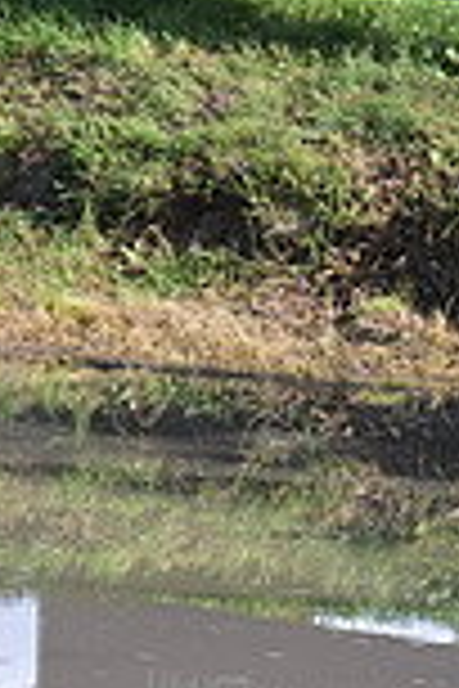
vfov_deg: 4.2
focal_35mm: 494
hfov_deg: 2.8
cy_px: -115
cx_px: 1233
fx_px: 9447
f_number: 5.6
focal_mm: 130
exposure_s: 1/1250
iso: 720
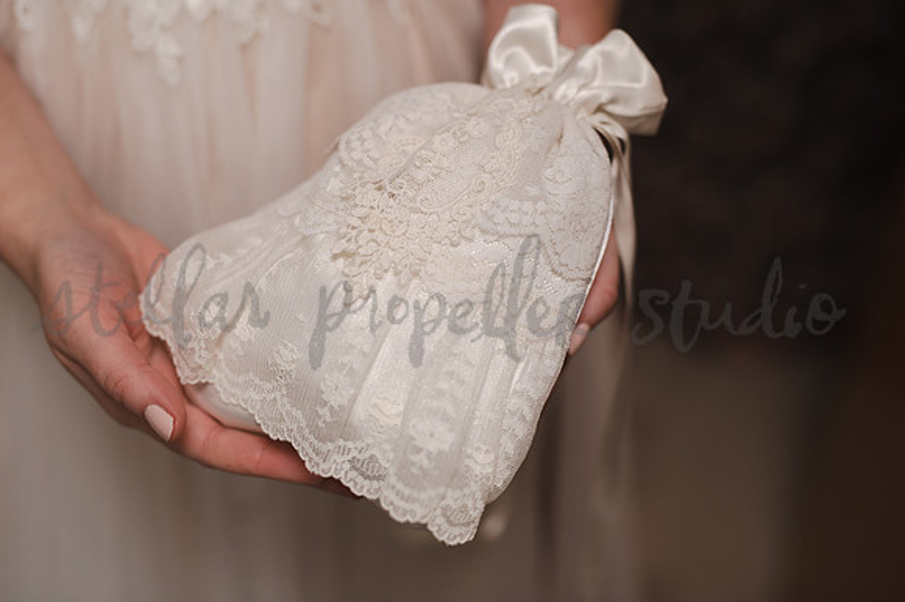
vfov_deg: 27.0
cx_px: 452
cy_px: 301
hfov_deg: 39.6
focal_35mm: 50
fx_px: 1256
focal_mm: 50
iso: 500
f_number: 2.2
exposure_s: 1/200
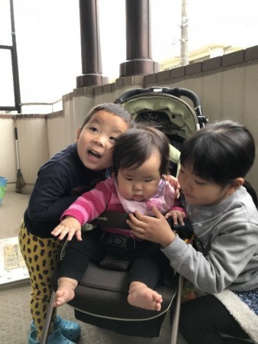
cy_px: 172
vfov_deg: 63.4
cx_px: 129
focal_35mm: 28
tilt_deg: -8.3
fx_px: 278
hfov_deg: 49.8
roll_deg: +0.9
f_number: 1.8
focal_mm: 3.99
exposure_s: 1/100
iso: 40
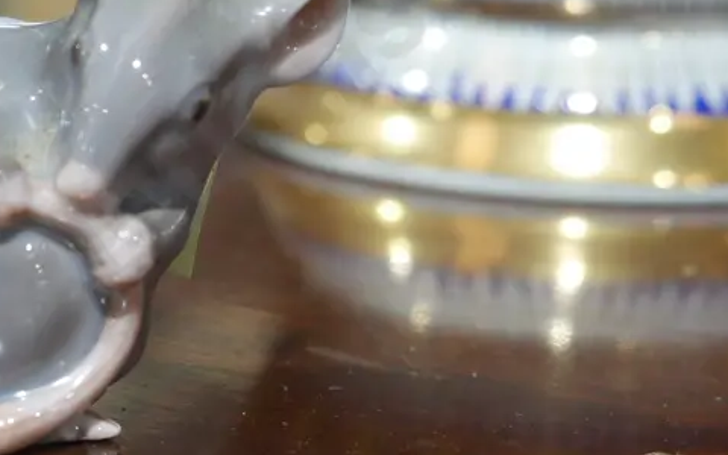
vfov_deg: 11.6
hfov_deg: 18.2
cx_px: 86
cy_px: 249
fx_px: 2242
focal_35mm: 113
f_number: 5.3
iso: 1250
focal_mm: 25
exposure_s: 1/60
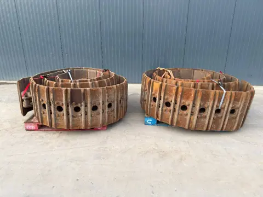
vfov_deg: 56.8
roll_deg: +0.1
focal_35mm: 24
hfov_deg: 71.6
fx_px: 182
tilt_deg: -17.3
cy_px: 98
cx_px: 132
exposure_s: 1/121
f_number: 1.78
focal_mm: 6.76
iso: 50
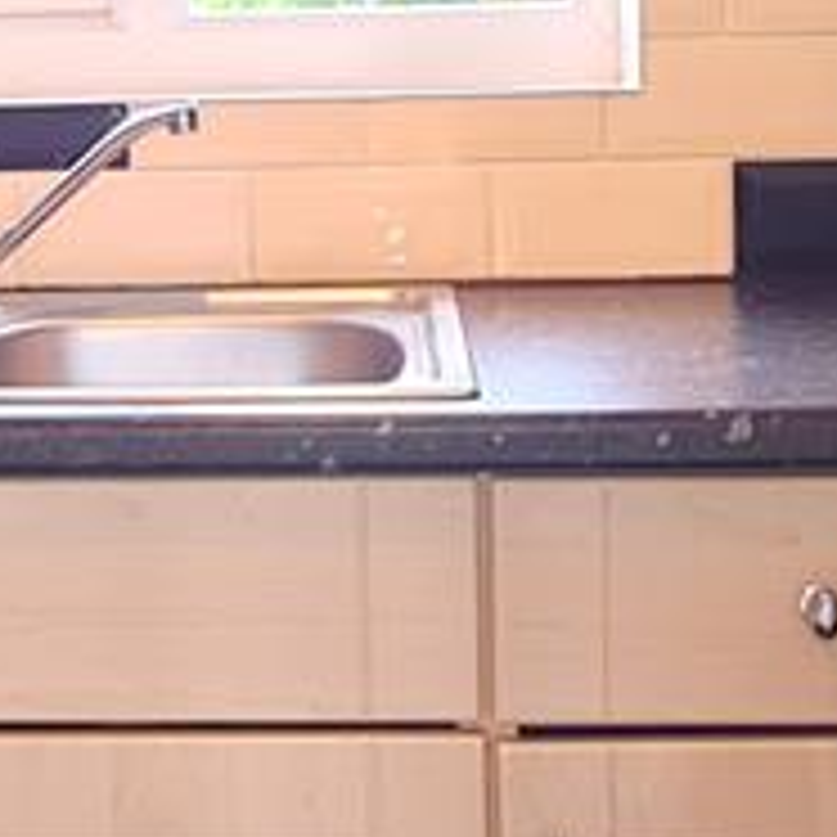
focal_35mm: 74
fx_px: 2024
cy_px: 108
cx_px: 225
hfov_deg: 23.2
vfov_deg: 22.9
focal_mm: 2.22
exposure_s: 1/50
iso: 64
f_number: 2.2
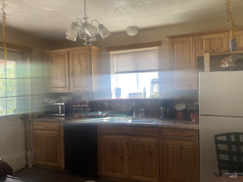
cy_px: 91
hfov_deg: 67.3
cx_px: 122
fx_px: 183
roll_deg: +1.5
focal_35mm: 26
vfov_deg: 53.1
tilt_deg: +1.1
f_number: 1.8
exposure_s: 1/60
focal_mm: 4.25
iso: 80
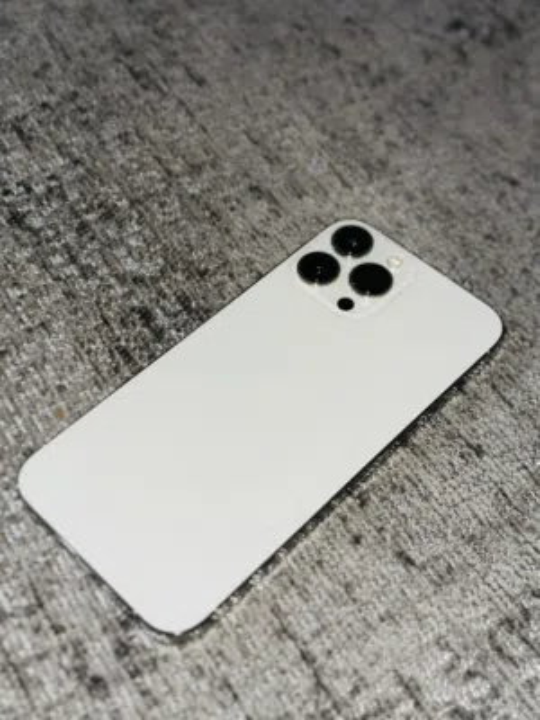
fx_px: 998
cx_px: 270
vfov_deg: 39.7
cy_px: 360
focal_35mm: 48
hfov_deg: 30.3
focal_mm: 6.86
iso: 40
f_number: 1.78
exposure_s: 1/32
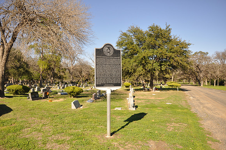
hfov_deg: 67.5
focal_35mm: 27
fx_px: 169
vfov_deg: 47.8
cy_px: 75
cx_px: 113
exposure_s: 1/160
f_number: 6.3
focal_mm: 18
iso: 200
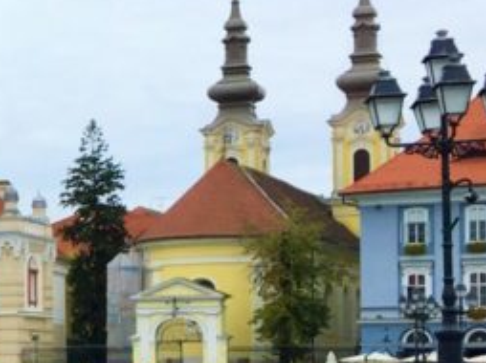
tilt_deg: +2.4
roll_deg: -0.3
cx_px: -304
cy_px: 323
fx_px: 1641
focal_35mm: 117
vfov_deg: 12.5
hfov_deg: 15.2
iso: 25
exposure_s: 1/386
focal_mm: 4.15
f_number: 2.2
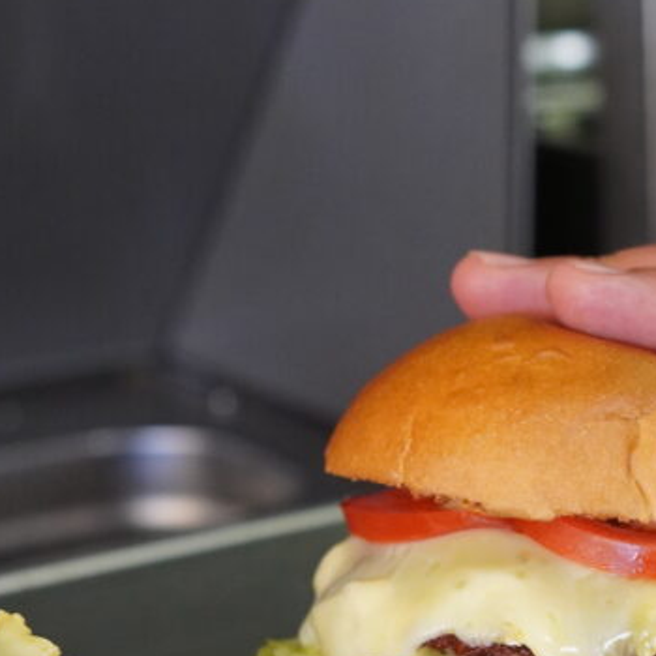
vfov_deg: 14.2
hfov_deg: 14.1
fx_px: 2642
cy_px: 334
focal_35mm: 123
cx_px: 526
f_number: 3.5
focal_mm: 33
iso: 1600
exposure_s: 1/160
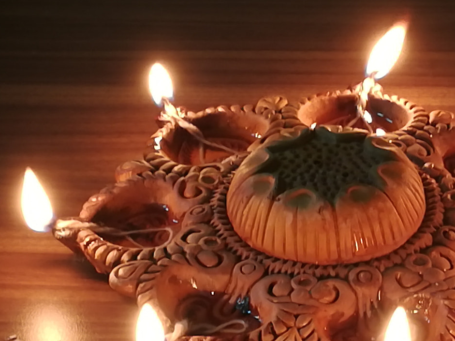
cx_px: 322
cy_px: 183
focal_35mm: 148
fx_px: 1945
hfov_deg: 13.3
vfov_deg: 10.0
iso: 200
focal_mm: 3.83
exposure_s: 1/30
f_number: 2.2
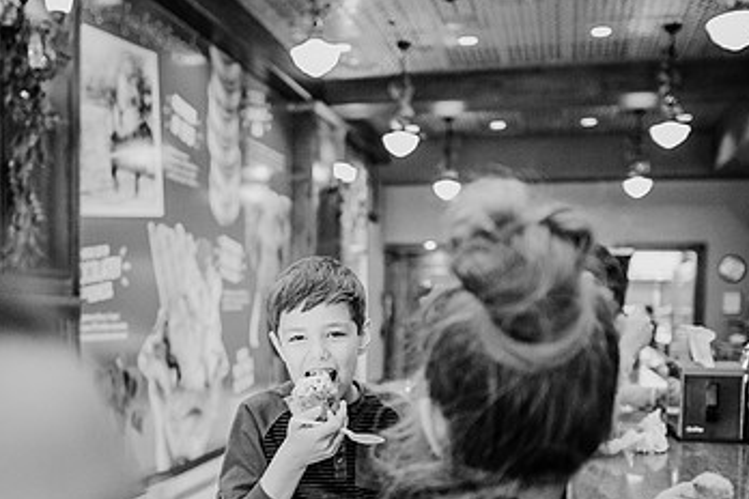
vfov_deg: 32.9
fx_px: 832
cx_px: 314
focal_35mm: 40
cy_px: 356
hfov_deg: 48.3
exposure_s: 1/640
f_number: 2
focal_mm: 24
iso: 5000
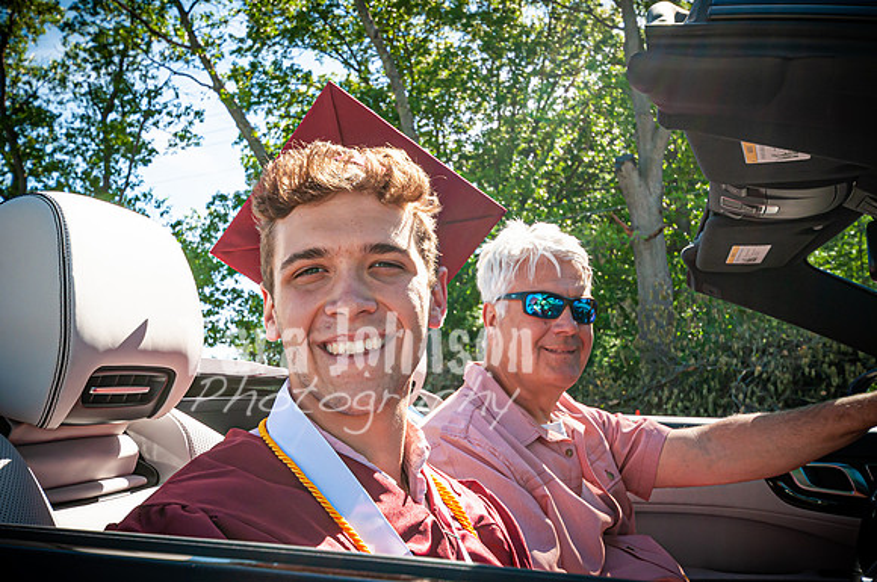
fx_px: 876
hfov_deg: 53.2
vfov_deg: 36.8
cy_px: 291
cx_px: 438
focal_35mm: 36
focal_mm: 24
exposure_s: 1/250
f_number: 8
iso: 200
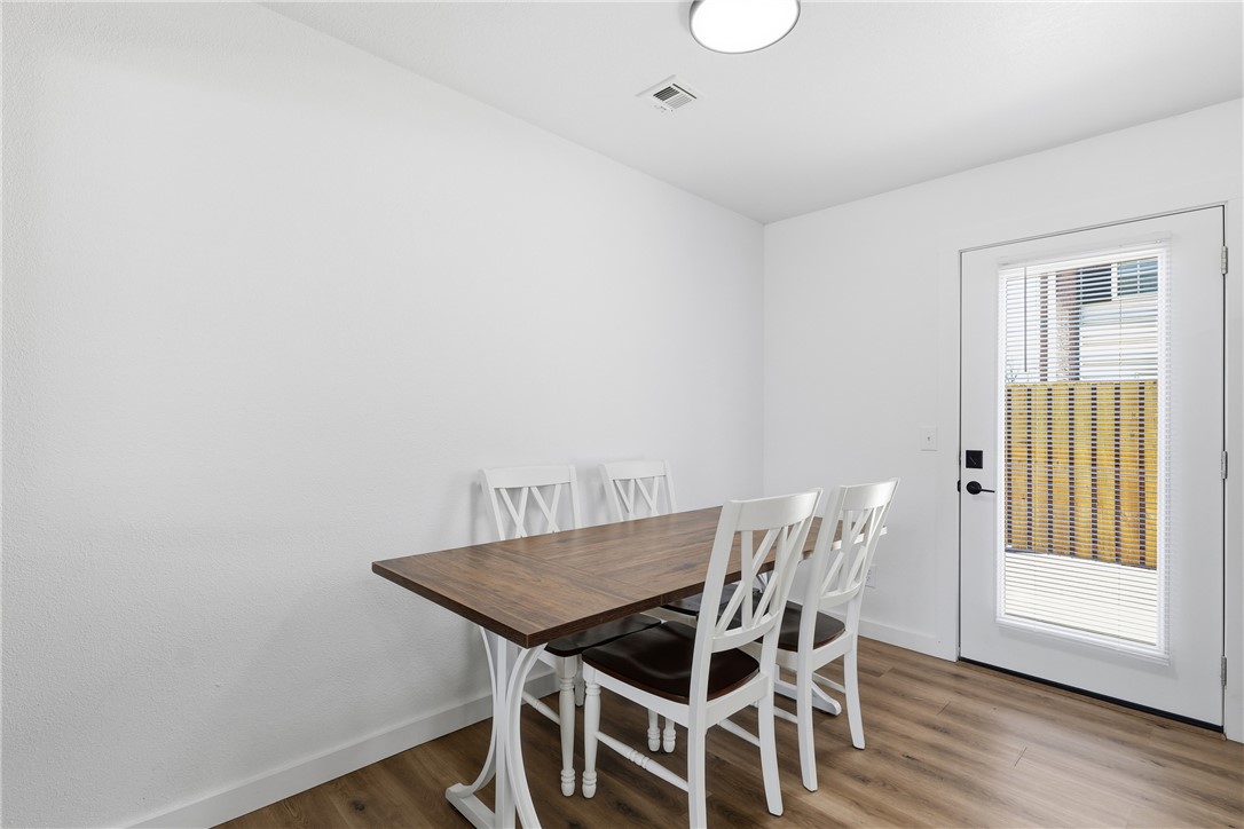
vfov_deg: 73.7
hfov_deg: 96.7
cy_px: 414
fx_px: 553
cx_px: 622
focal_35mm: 16
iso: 400
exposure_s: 1/50
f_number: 9
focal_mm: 16
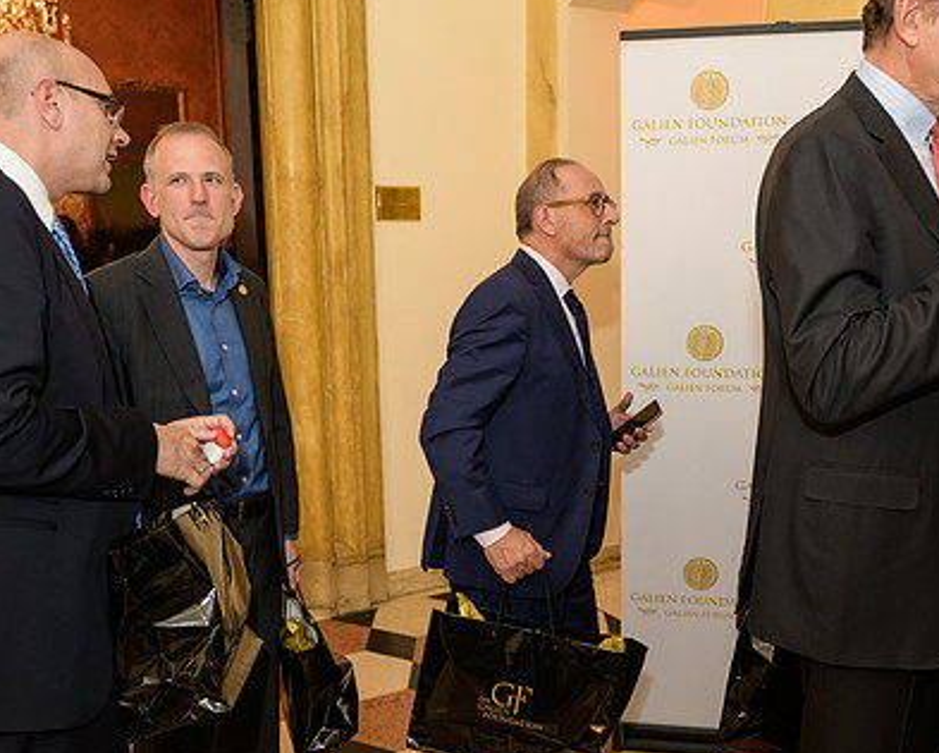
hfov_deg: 50.1
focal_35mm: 36
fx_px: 1001
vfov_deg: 41.1
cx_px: 538
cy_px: 424
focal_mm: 26
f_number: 3.2
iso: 1000
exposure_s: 1/100
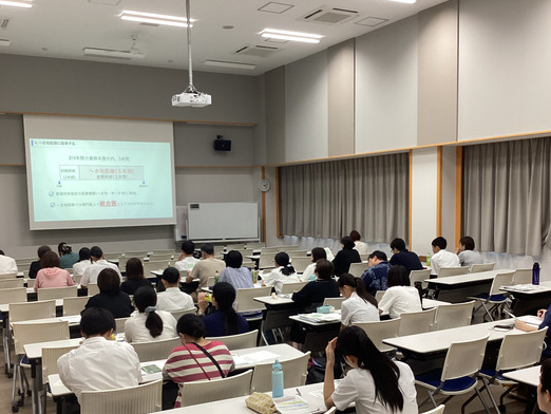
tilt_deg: -5.7
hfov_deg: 48.9
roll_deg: +0.6
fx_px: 605
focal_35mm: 38
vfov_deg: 37.6
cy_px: 251
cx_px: 259
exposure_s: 1/60
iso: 100
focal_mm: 3.3
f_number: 2.4
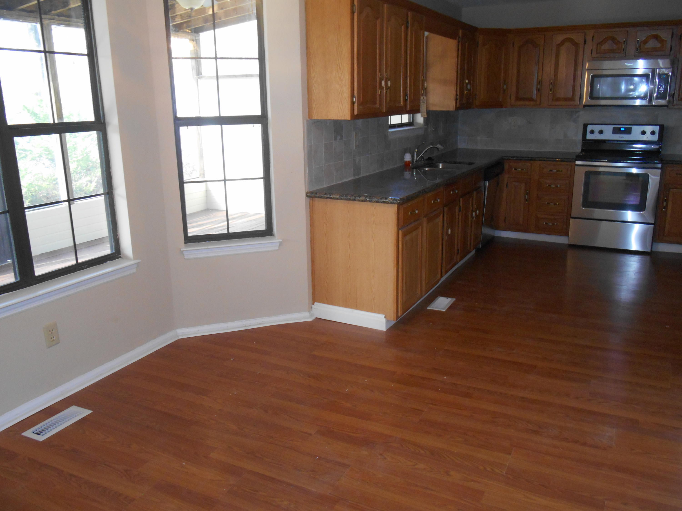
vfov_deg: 45.4
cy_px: 256
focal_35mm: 31
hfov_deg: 58.4
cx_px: 341
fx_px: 611
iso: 280
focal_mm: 5.5
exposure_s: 1/25
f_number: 3.6
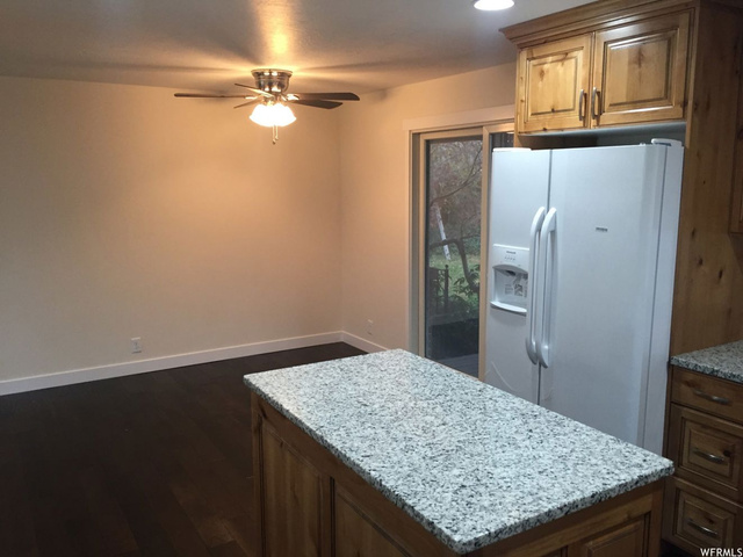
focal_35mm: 29
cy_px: 278
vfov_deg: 48.2
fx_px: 622
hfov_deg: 61.7
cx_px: 372
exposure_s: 1/30
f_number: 2.2
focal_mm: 4.15
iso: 125
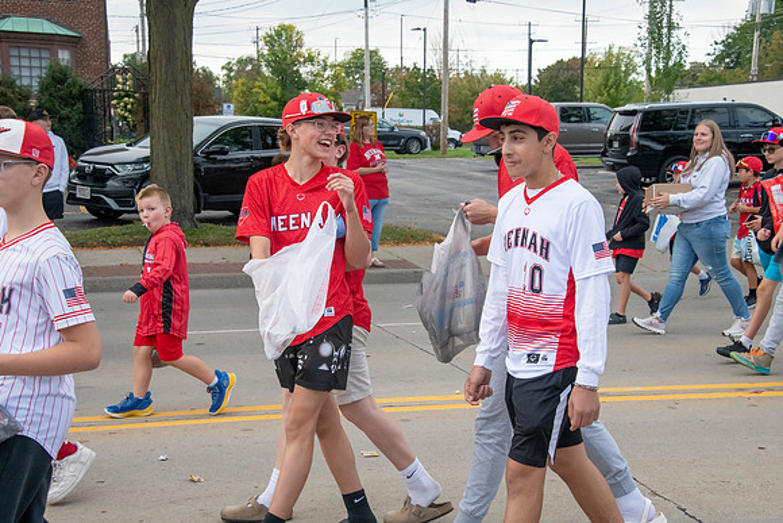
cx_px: 392
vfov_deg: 21.9
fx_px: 1349
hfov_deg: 32.4
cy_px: 262
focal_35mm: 62
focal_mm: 62
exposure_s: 1/500
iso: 3200
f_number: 11
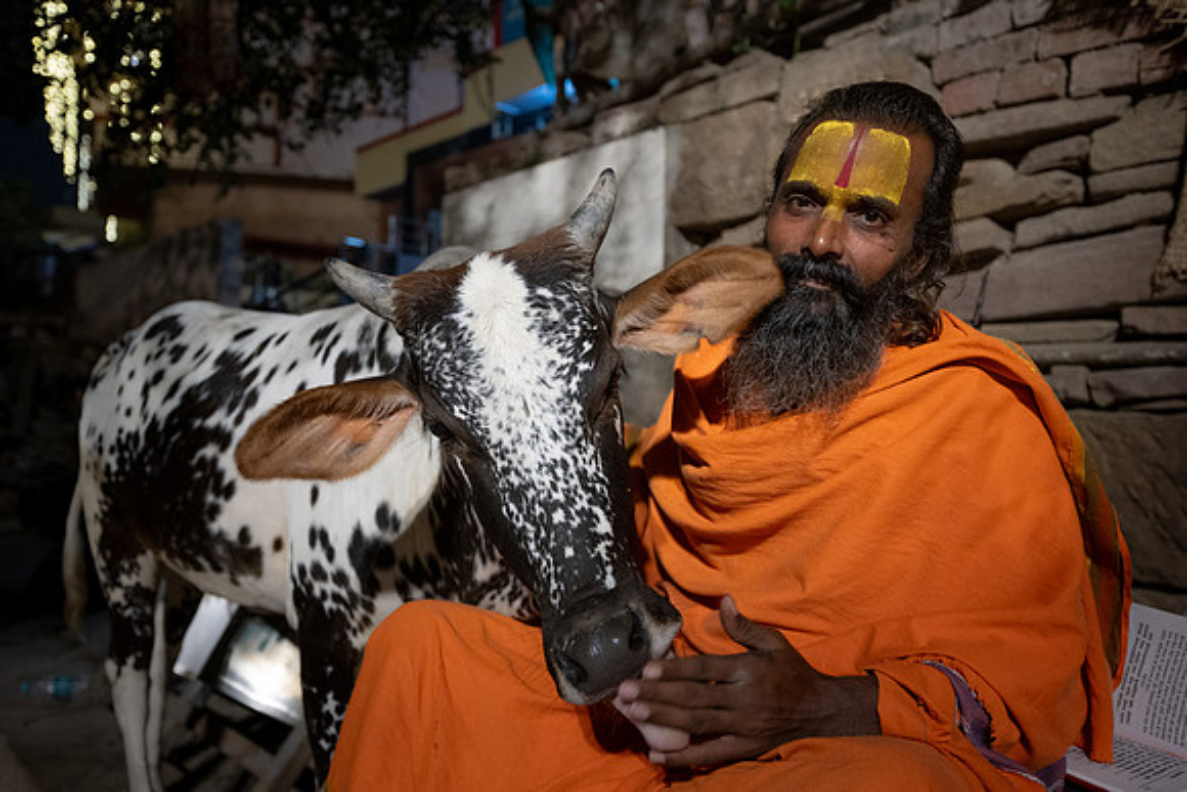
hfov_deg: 65.7
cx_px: 546
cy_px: 437
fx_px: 917
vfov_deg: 46.6
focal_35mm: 28
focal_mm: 24
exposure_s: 1/50
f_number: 2.8
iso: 1600
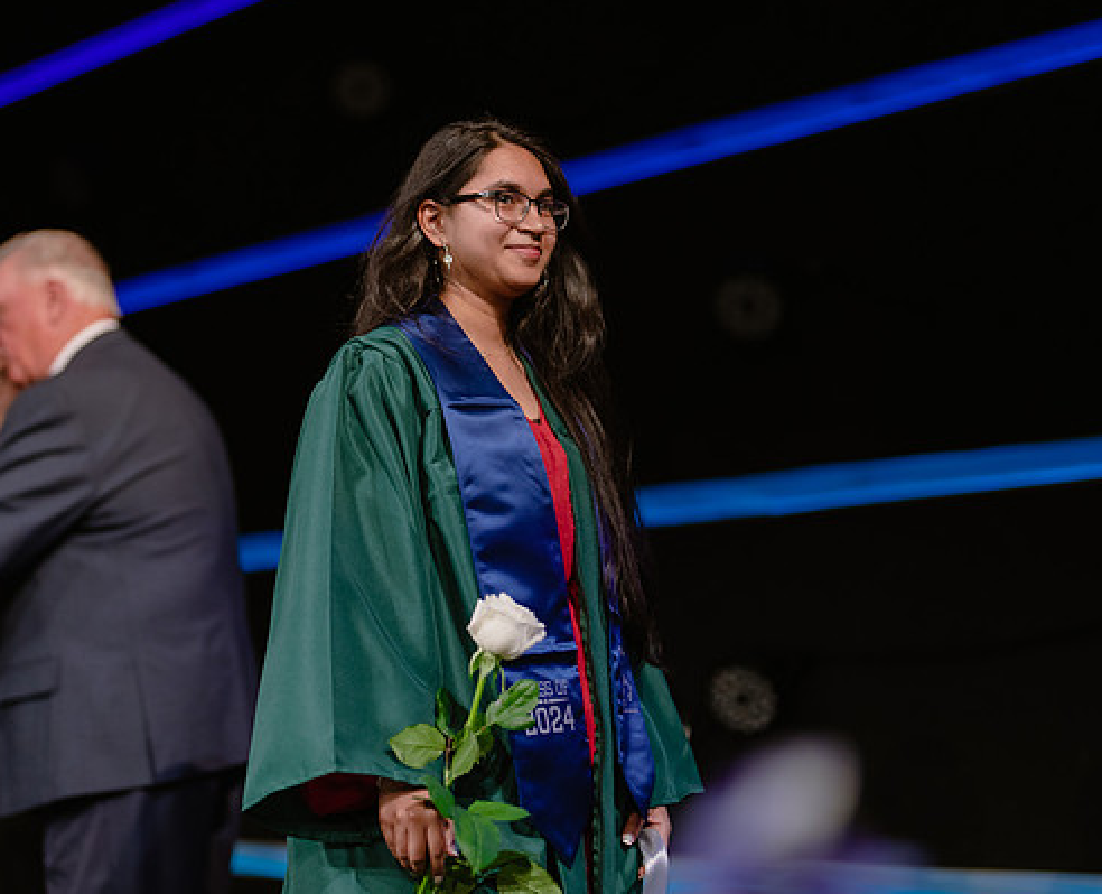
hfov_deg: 25.5
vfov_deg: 20.9
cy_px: 382
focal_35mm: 74
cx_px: 447
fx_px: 2426
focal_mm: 50
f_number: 1.2
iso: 640
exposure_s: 1/320
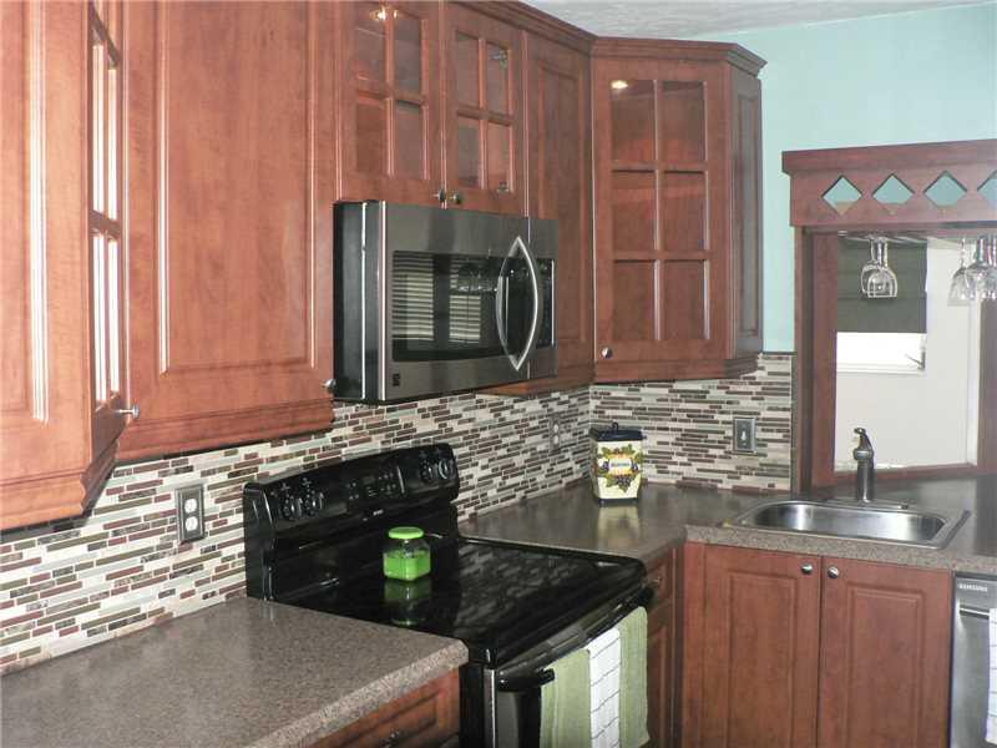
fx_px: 1037
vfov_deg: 39.7
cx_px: 498
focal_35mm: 36
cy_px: 374
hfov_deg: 51.4
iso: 400
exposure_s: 1/60
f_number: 2.8
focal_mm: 6
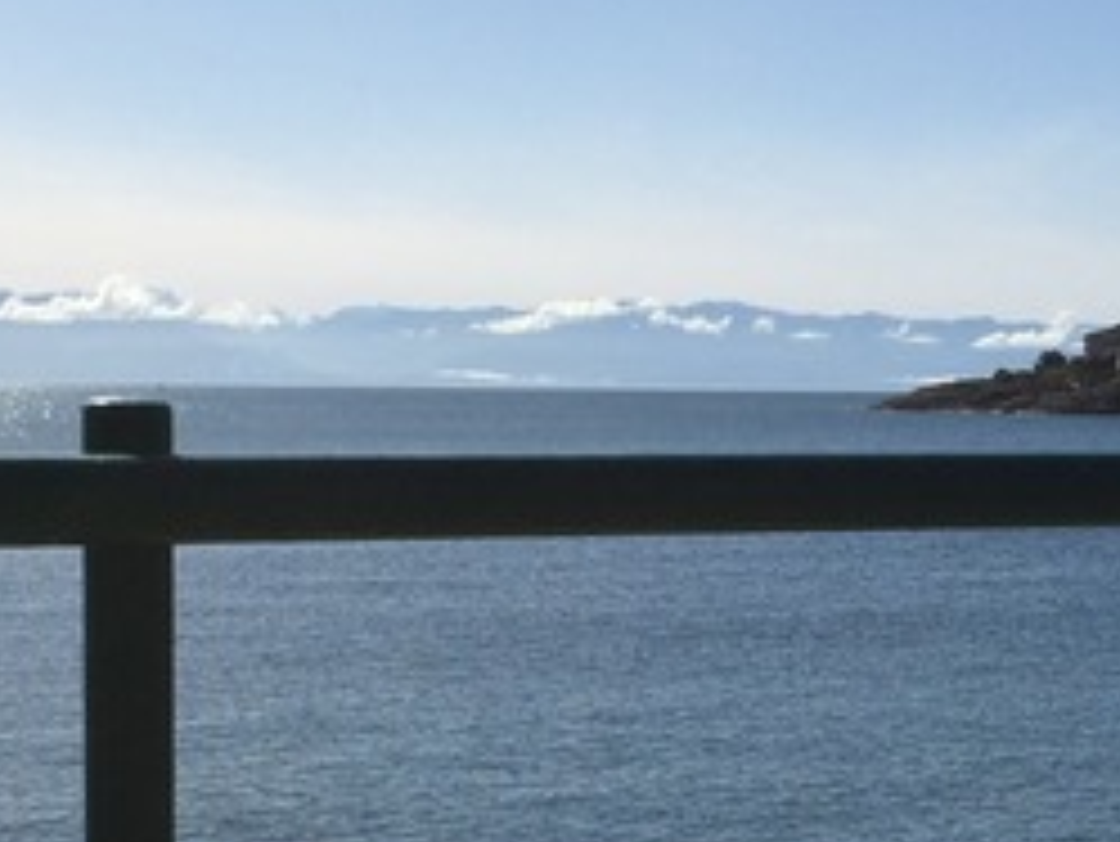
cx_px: 738
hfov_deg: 21.0
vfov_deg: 15.8
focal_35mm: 93
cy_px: 675
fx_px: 3010
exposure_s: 1/4405
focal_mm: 4.15
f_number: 2.2
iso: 32
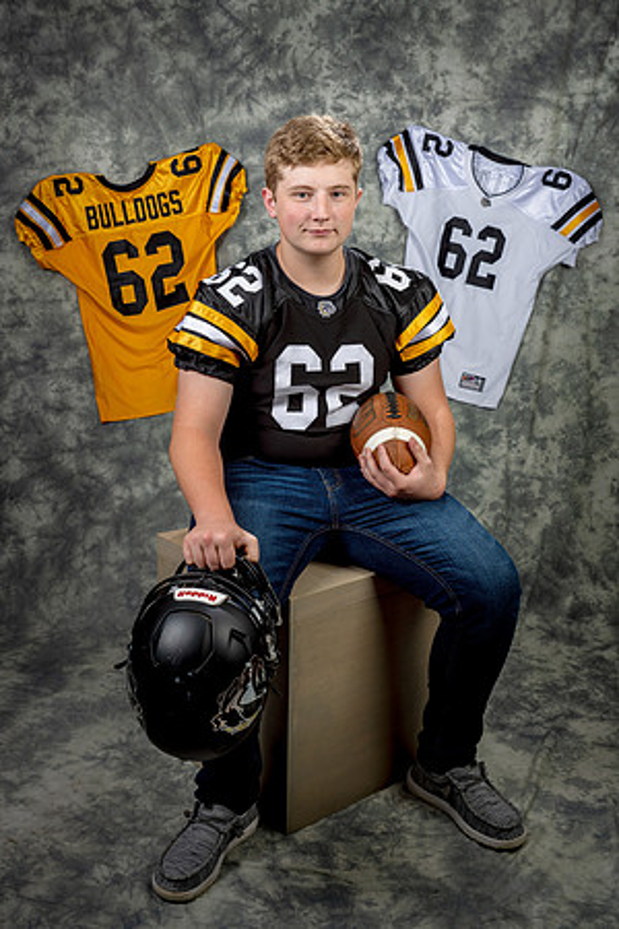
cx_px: 310
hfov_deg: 37.9
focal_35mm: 35
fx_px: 903
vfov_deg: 54.4
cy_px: 464
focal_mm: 35
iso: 125
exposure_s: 1/160
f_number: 6.3
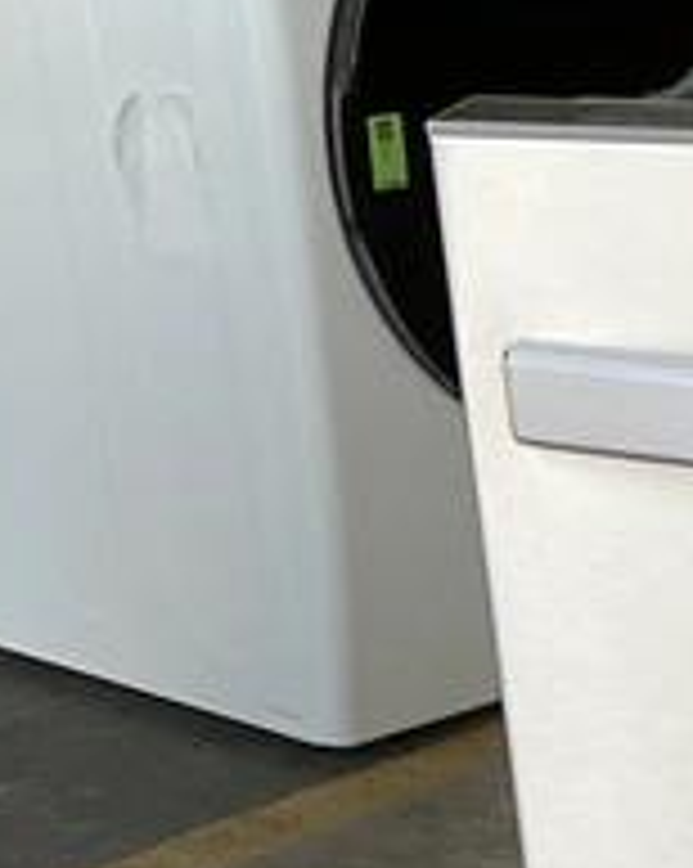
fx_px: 2825
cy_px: 1005
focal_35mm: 110
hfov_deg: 12.3
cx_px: 1413
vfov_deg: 16.8
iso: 50
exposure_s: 1/60
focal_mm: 3
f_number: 1.8
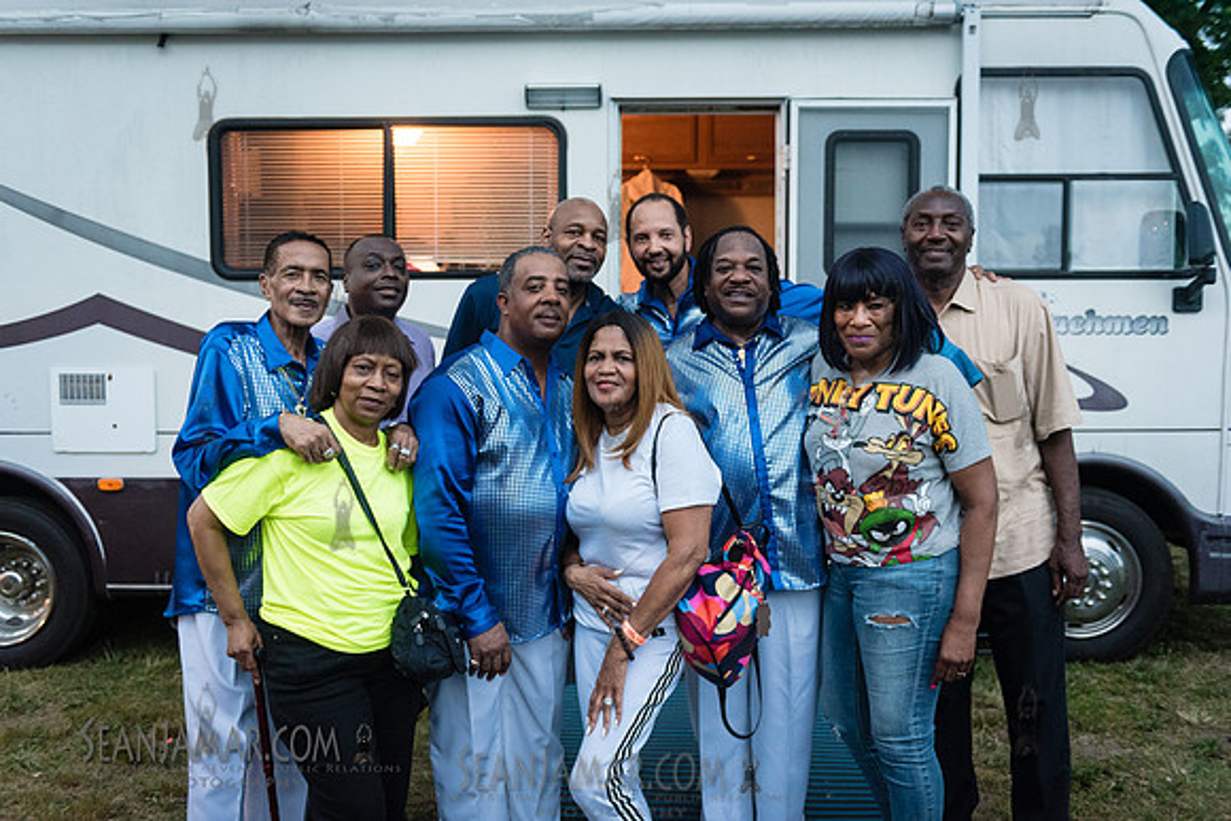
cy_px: 410
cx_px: 616
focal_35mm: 34
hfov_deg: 55.8
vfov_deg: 38.9
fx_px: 1163
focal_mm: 34
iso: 4000
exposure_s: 1/200
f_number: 2.8
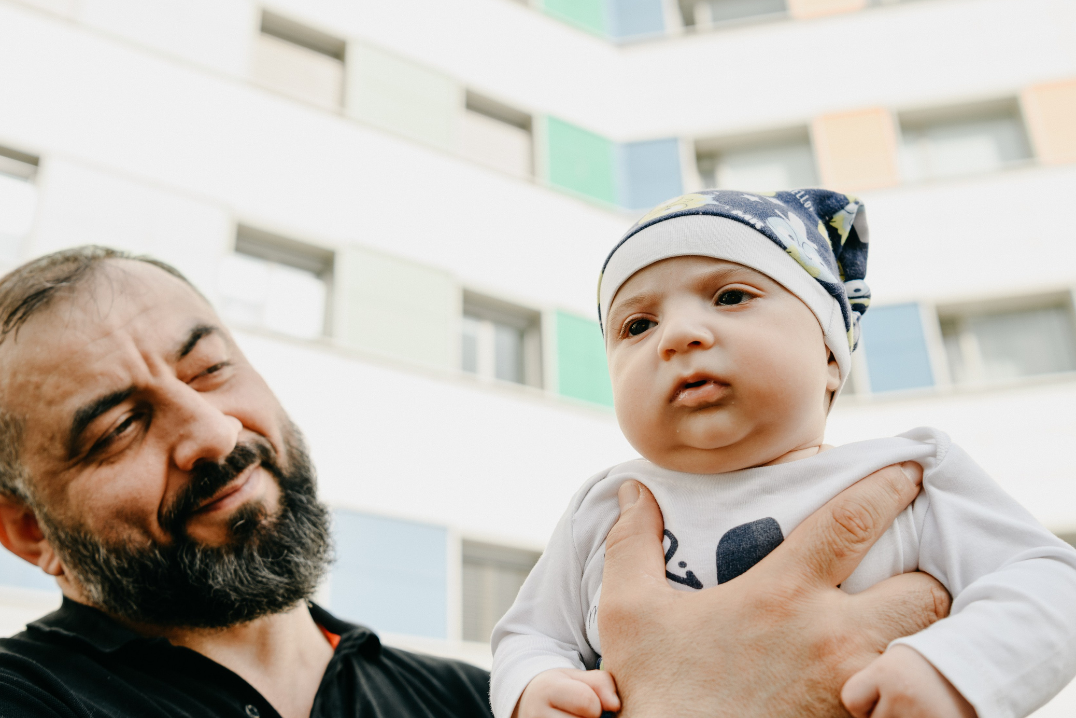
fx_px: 1255
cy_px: 330
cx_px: 524
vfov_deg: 31.9
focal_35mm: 42
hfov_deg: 46.4
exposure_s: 1/400
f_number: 3.5
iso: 64
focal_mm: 30
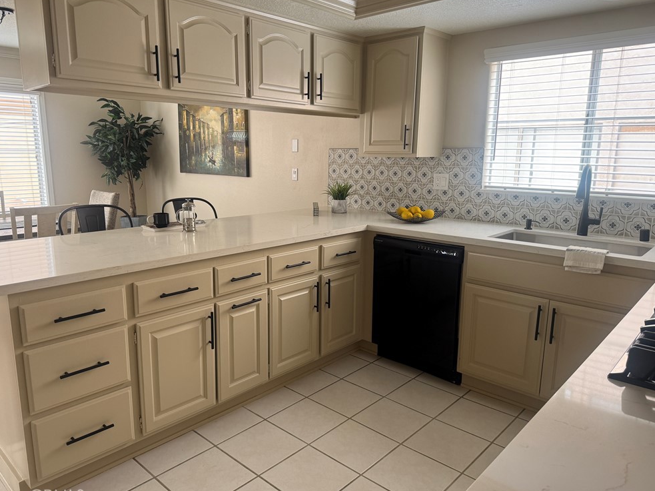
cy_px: 249
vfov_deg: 54.9
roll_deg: -1.3
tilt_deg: -9.0
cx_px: 315
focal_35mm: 25
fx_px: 473
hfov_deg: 69.4
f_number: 1.78
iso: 125
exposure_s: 1/121
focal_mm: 6.76
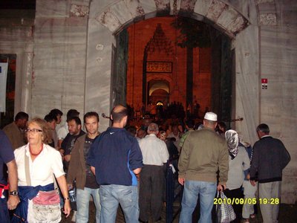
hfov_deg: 49.0
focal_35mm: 38
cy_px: 112
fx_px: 326
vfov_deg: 37.7
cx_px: 148
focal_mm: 6.3
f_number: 2.8
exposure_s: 1/45
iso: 240
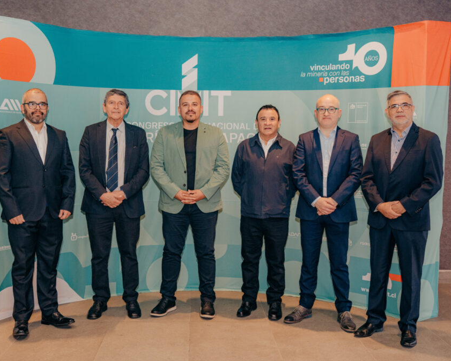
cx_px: 217
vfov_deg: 37.3
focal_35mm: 40
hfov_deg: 45.8
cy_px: 182
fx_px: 534
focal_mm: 35
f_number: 3.5
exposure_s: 1/125
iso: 1600
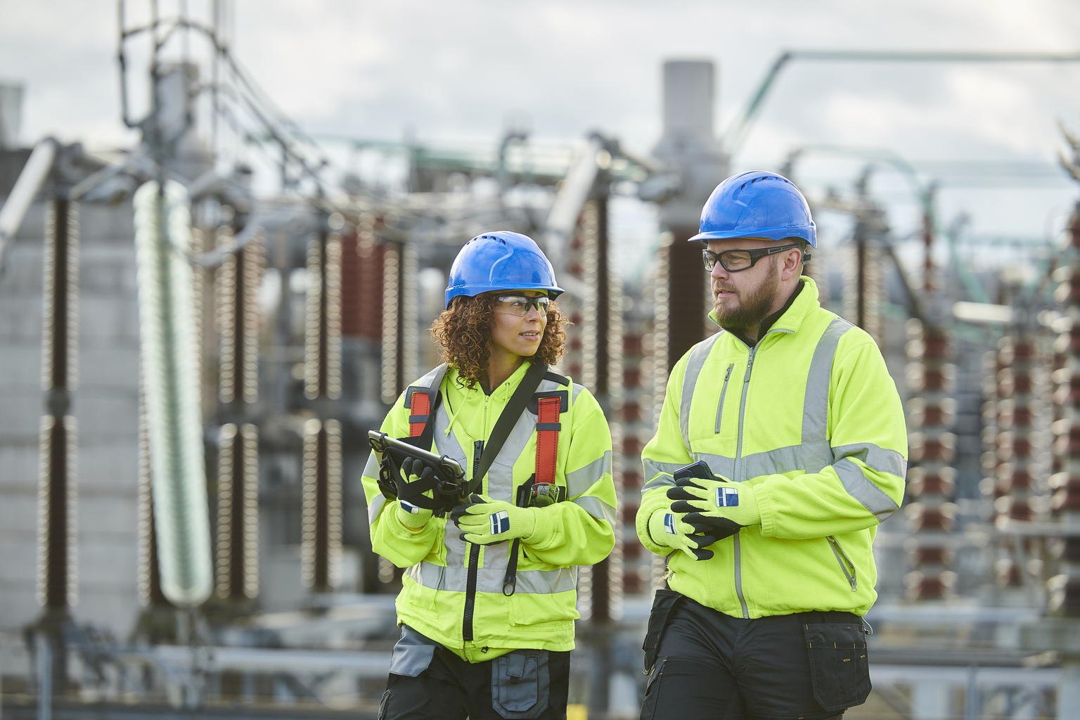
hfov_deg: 12.1
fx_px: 5100
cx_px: 540
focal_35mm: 170
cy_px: 360
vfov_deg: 8.1
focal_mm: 170
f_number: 4.5
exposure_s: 1/1000
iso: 640
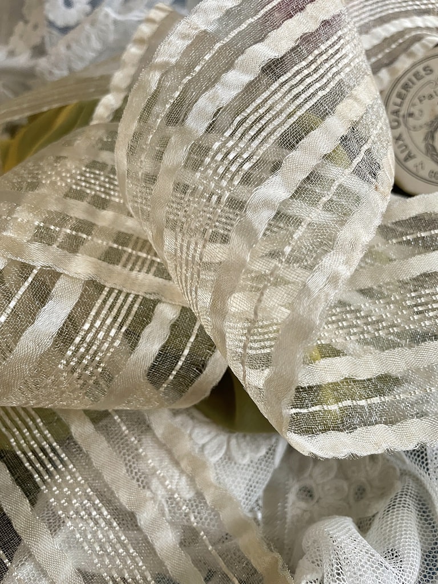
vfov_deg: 67.3
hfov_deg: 53.1
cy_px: 292
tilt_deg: -33.4
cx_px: 219
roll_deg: +0.7
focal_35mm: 26
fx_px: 439
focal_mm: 4.2
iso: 160
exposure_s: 1/60
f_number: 1.6
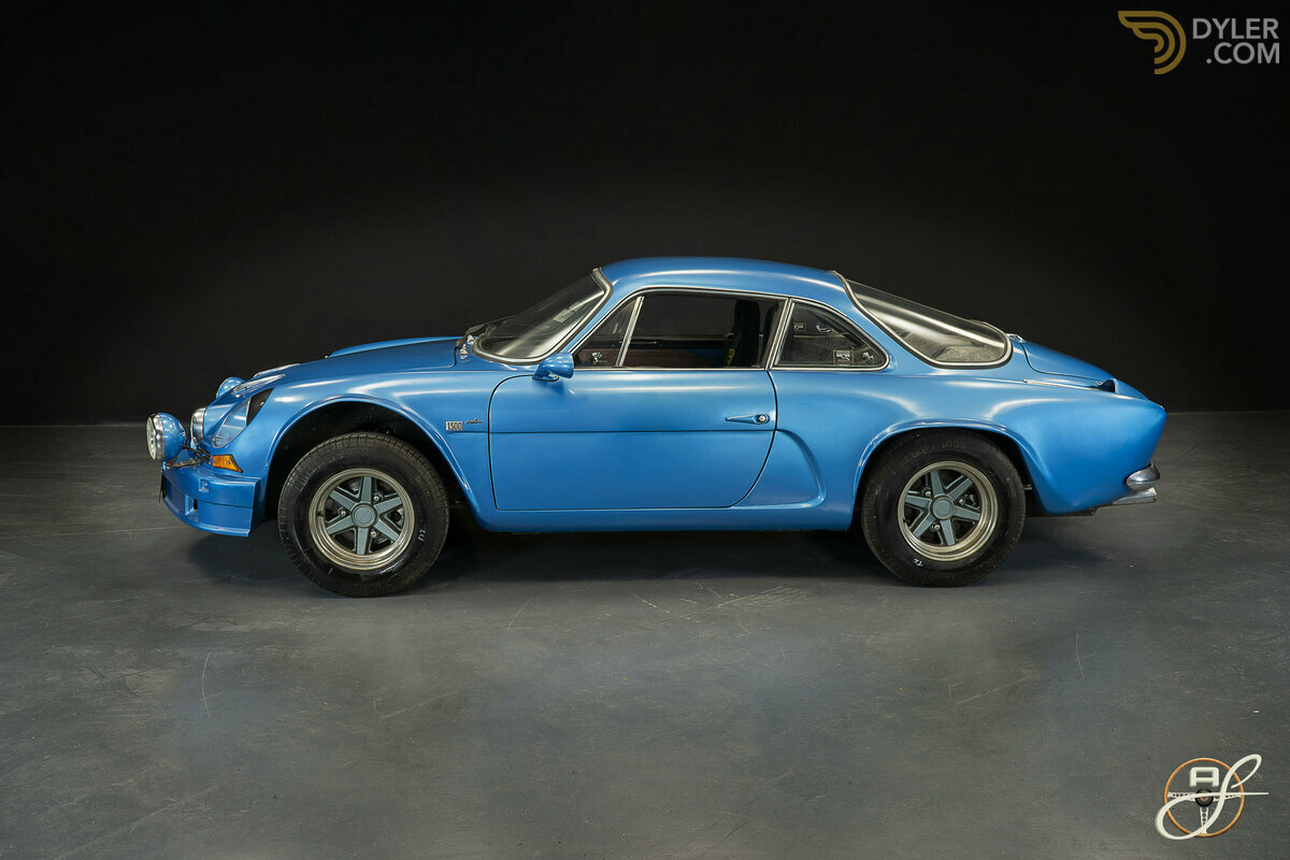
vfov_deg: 37.9
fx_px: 1254
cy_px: 430
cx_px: 645
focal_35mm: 35
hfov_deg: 54.4
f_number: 9
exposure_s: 1/2
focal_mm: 35
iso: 250
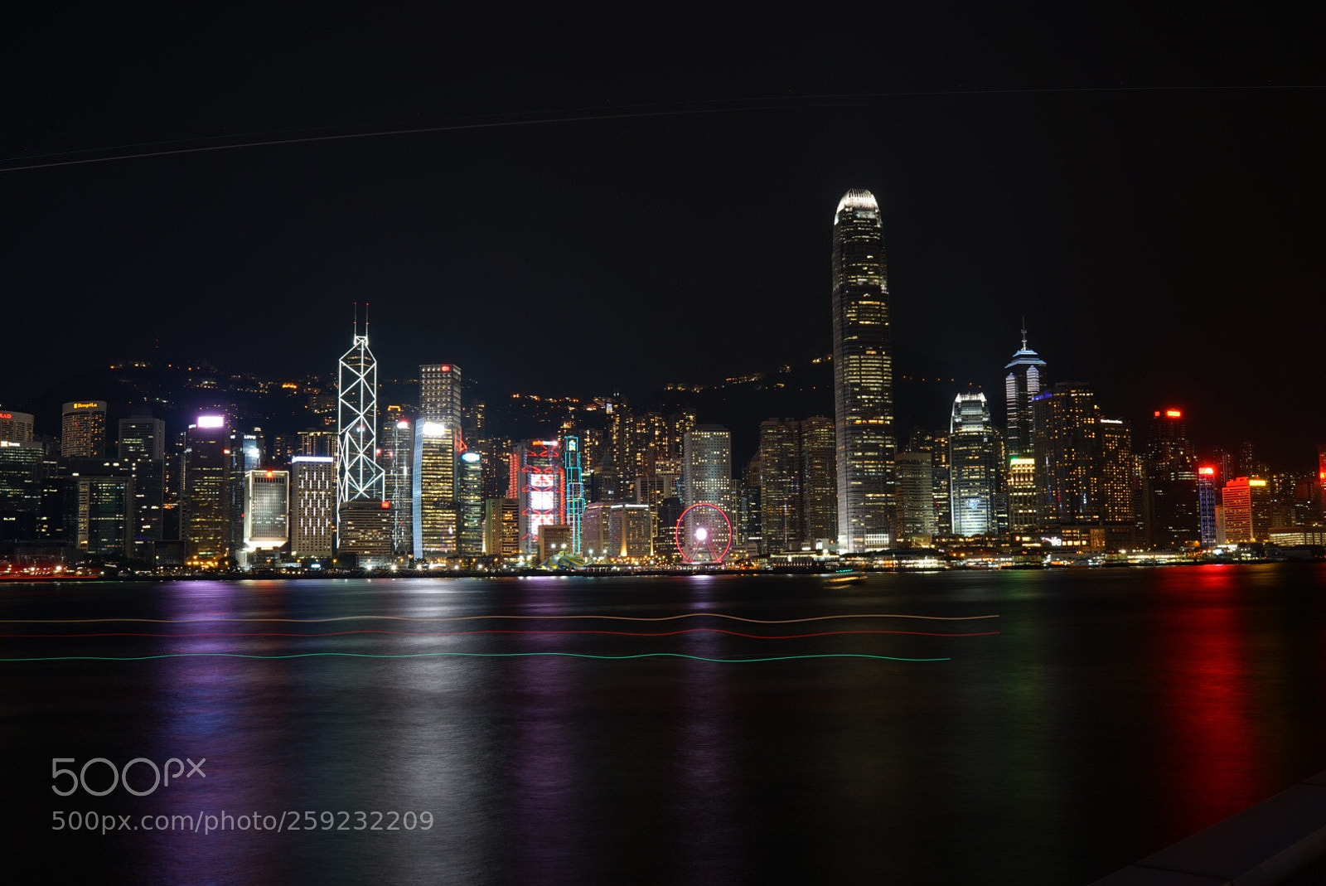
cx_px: 663
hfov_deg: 54.4
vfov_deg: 37.9
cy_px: 443
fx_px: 1290
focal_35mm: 35
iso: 50
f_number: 16
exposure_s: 30
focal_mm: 35
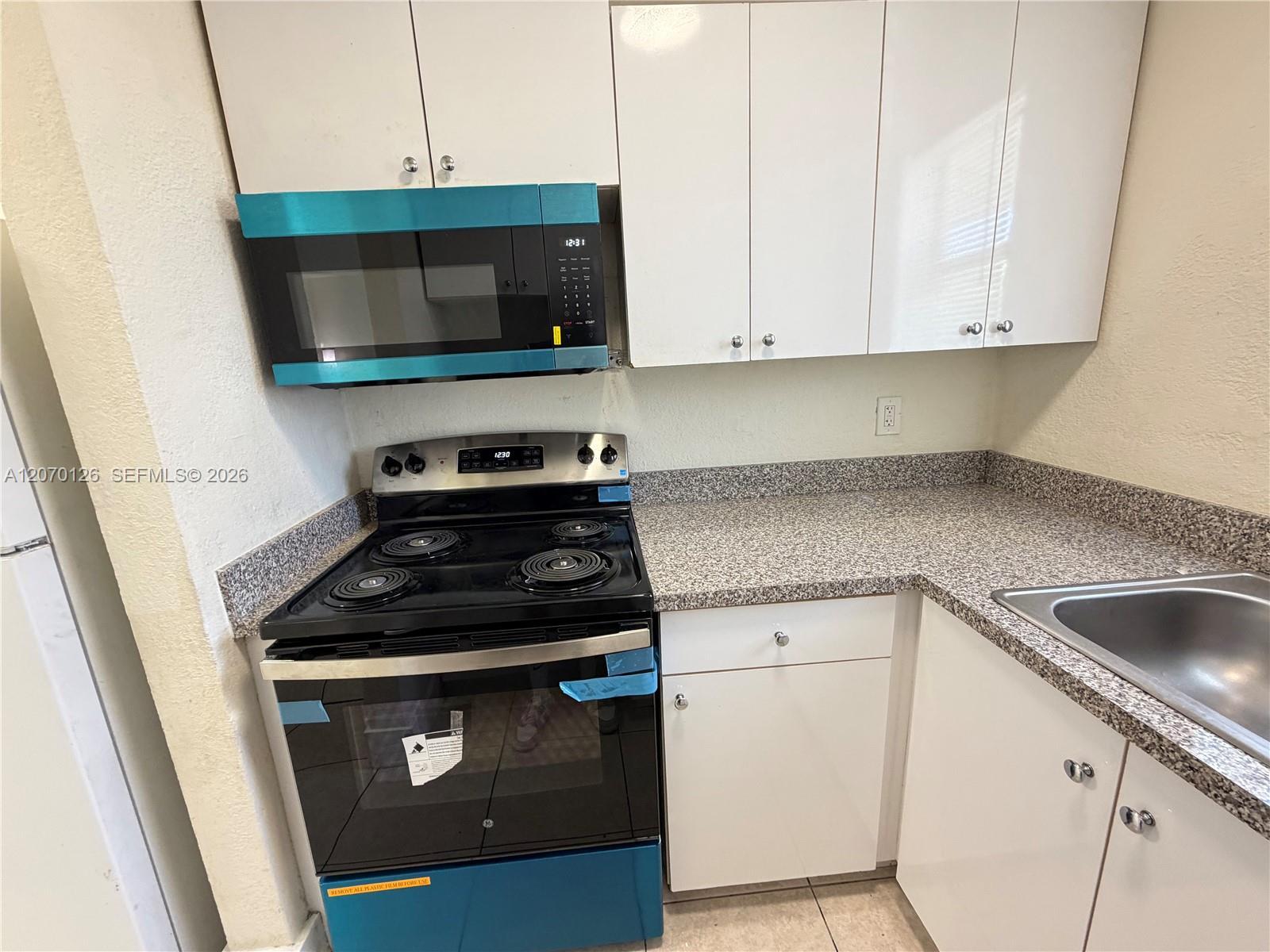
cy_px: 476
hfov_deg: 102.1
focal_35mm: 14
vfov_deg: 85.7
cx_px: 635
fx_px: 514
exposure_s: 1/60
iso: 250
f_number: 2.2
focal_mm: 2.22
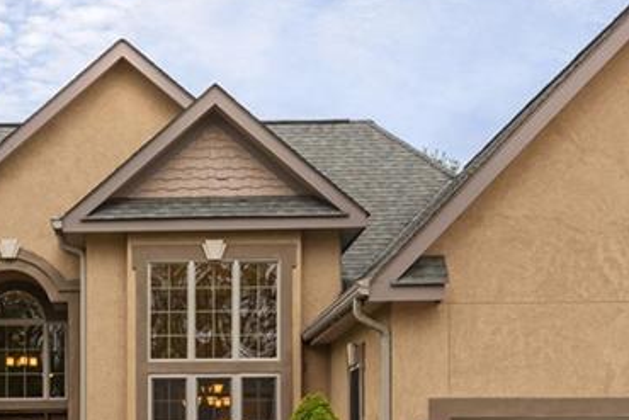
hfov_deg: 28.0
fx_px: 1258
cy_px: 314
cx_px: 277
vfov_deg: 18.8
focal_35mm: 72
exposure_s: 1/320
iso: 200
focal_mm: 26
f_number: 6.3
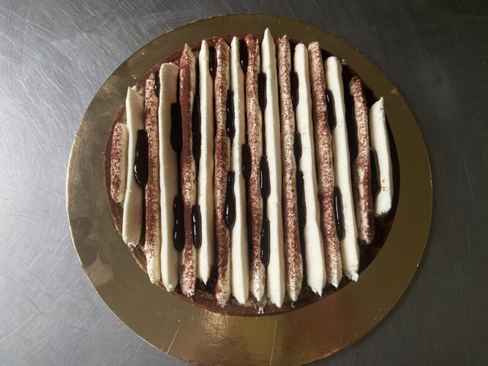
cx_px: 244
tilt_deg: -76.4
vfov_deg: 53.0
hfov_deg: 67.3
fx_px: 366
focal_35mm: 26
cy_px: 183
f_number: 1.8
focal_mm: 4.25
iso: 320
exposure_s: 1/60
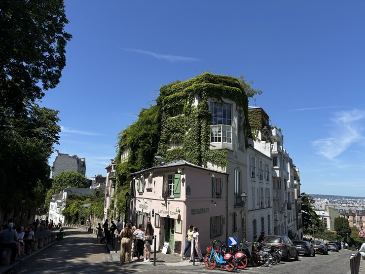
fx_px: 274
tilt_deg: +10.6
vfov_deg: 53.1
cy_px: 137
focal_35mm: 26
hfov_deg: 67.3
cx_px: 182
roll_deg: -1.6
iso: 50
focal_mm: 5.96
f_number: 1.6
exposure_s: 1/3650
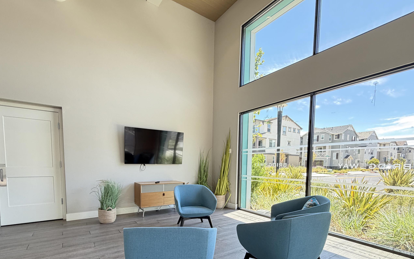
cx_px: 209
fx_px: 203
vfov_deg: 62.8
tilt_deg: -4.1
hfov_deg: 91.1
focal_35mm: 18
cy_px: 180
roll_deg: -1.2
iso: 160
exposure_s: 1/121
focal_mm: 2.22
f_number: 2.2
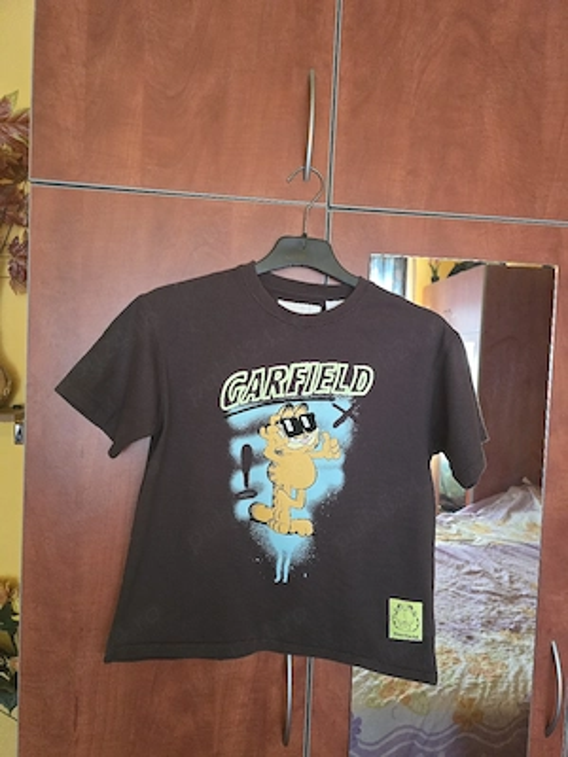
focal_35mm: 23
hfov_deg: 58.9
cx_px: 284
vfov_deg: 73.9
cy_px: 378
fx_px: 503
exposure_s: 1/101
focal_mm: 6.3
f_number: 1.7
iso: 1600
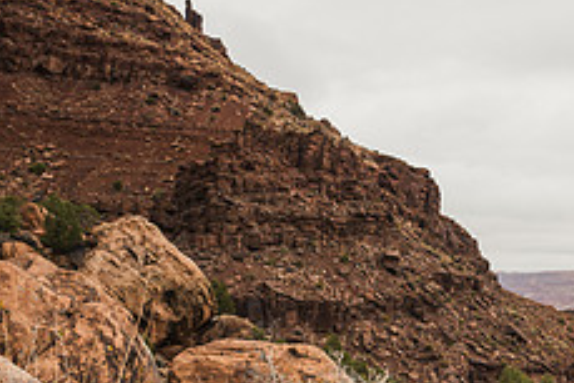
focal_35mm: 63
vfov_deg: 20.5
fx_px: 1005
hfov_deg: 29.3
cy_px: 429
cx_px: 607
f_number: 6.3
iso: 200
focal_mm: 24
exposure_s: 1/320
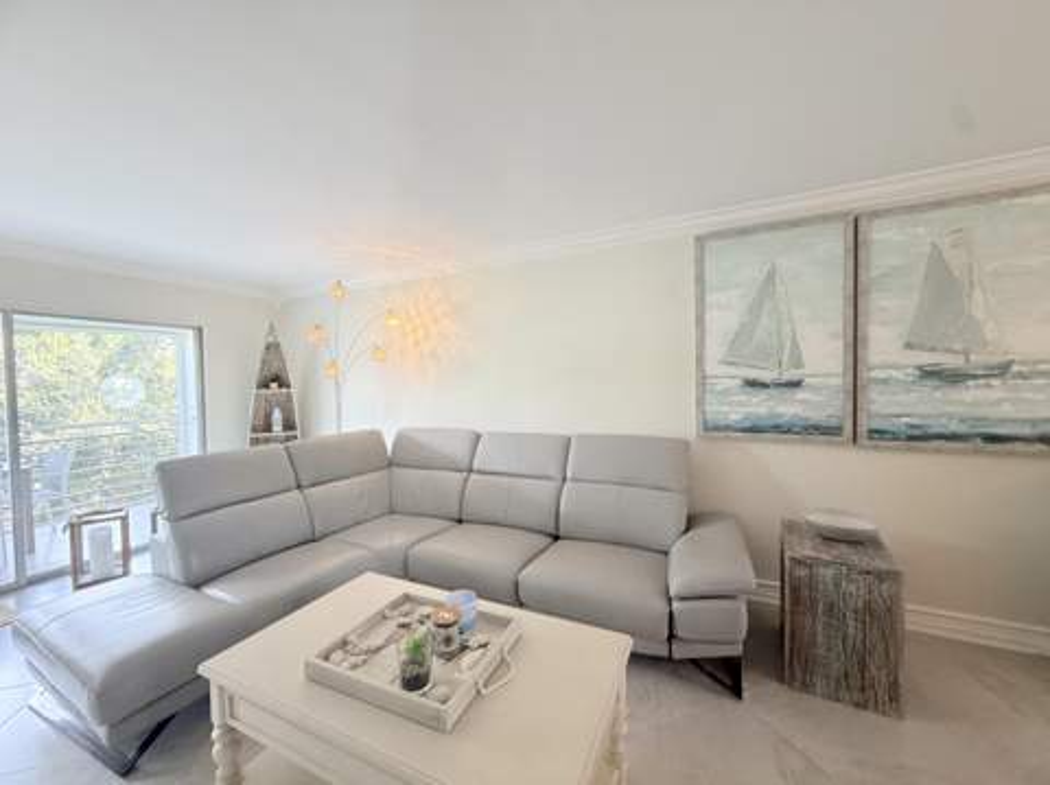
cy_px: 392
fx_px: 424
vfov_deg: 85.6
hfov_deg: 102.1
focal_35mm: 14
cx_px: 525
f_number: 2.2
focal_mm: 2.22
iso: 200
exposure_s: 1/60
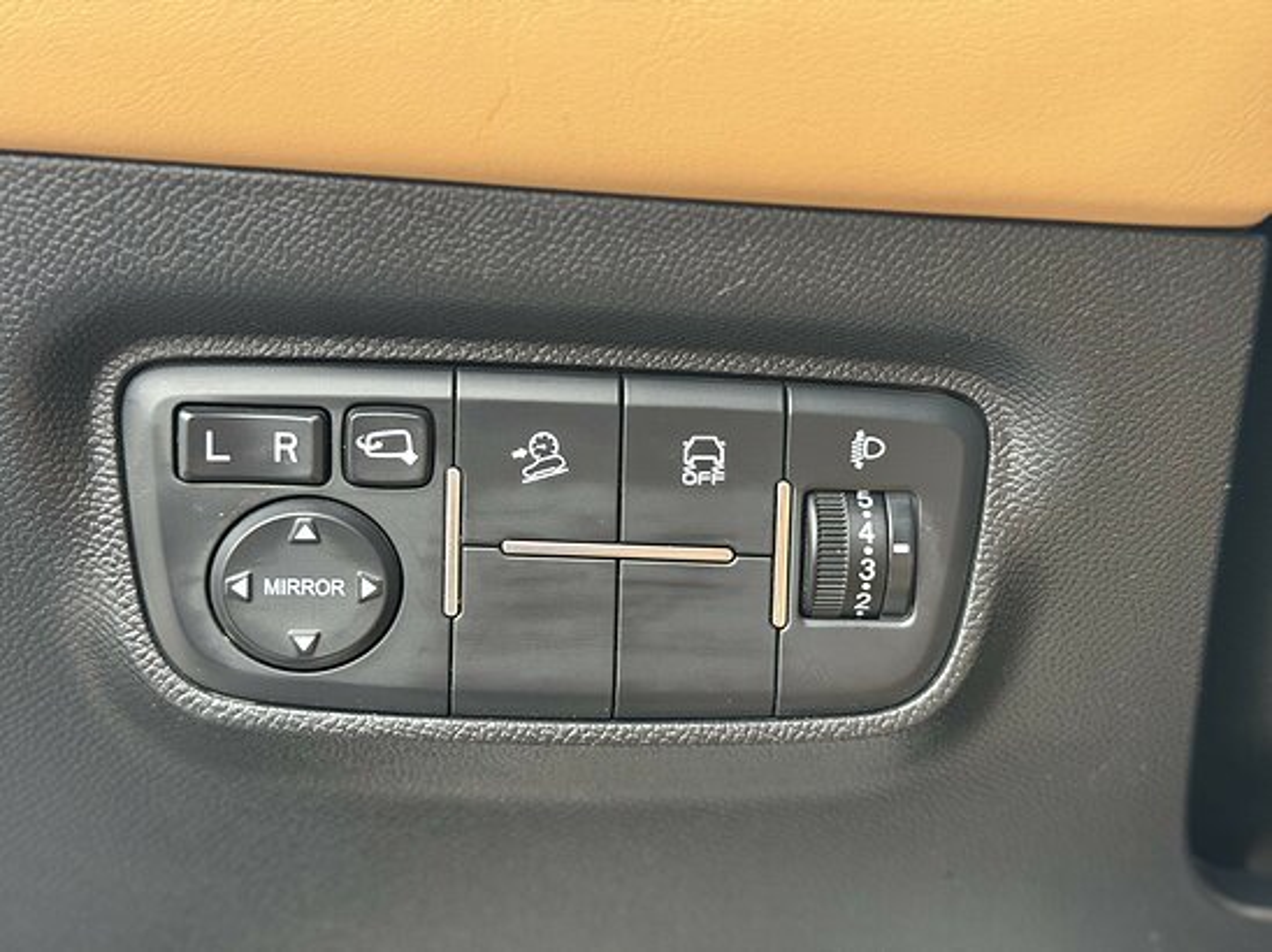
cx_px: 636
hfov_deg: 39.7
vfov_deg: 30.2
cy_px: 476
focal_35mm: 48
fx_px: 1762
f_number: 1.78
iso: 200
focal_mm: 6.76
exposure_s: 1/60
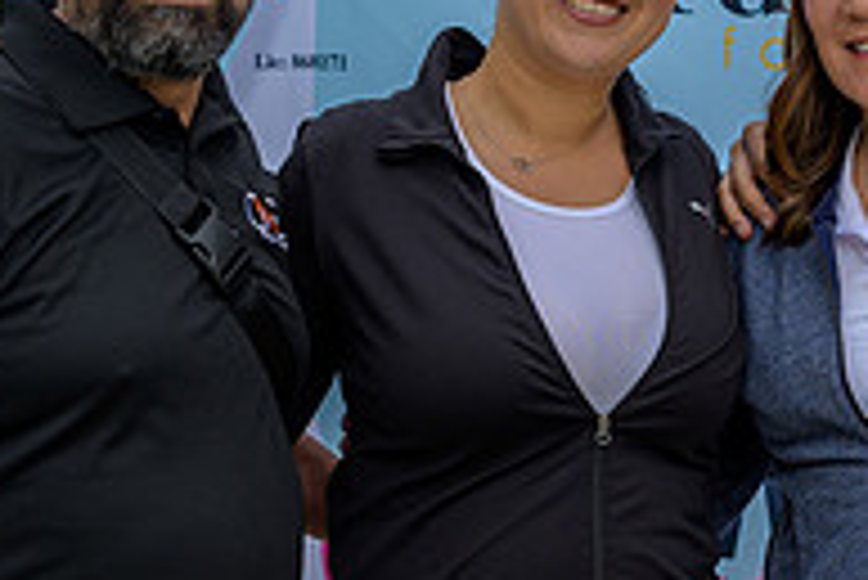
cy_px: 348
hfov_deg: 13.3
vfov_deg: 9.0
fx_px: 3692
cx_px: 805
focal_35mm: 153
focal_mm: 51
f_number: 4
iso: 125
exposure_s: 1/200
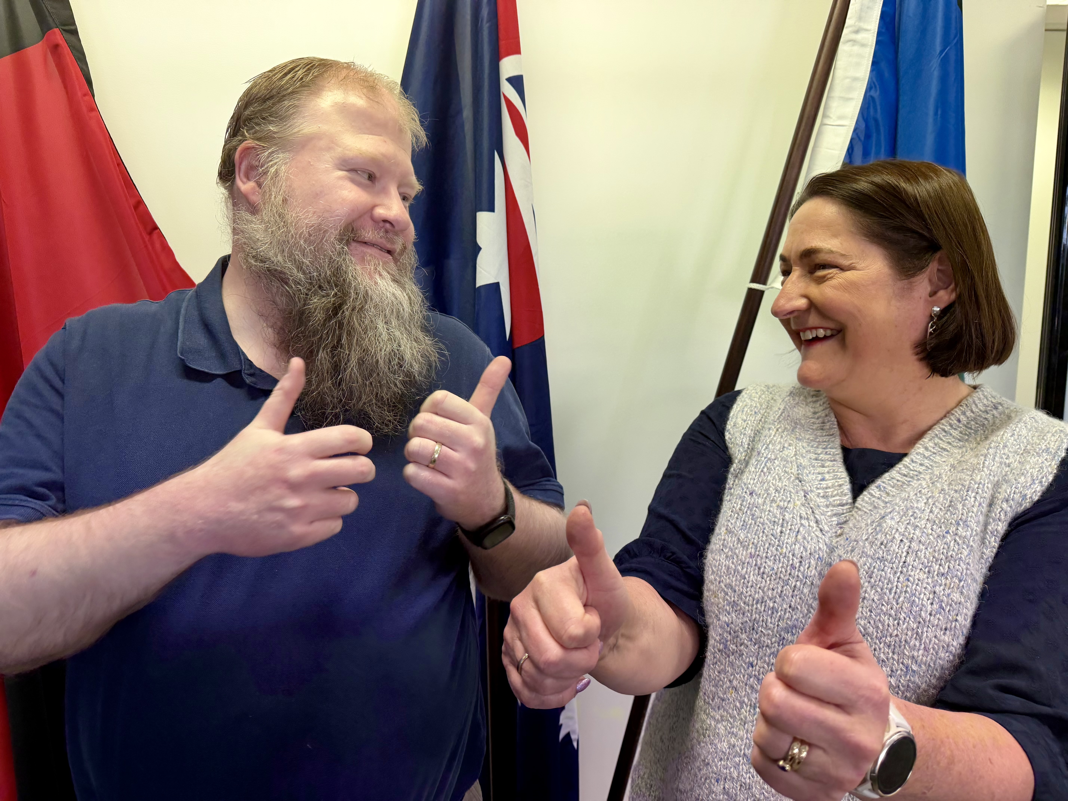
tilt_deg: -9.0
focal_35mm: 24
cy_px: 400
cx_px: 534
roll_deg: +1.6
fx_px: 740
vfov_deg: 56.8
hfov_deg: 71.6
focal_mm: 6.76
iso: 160
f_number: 1.78
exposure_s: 1/100
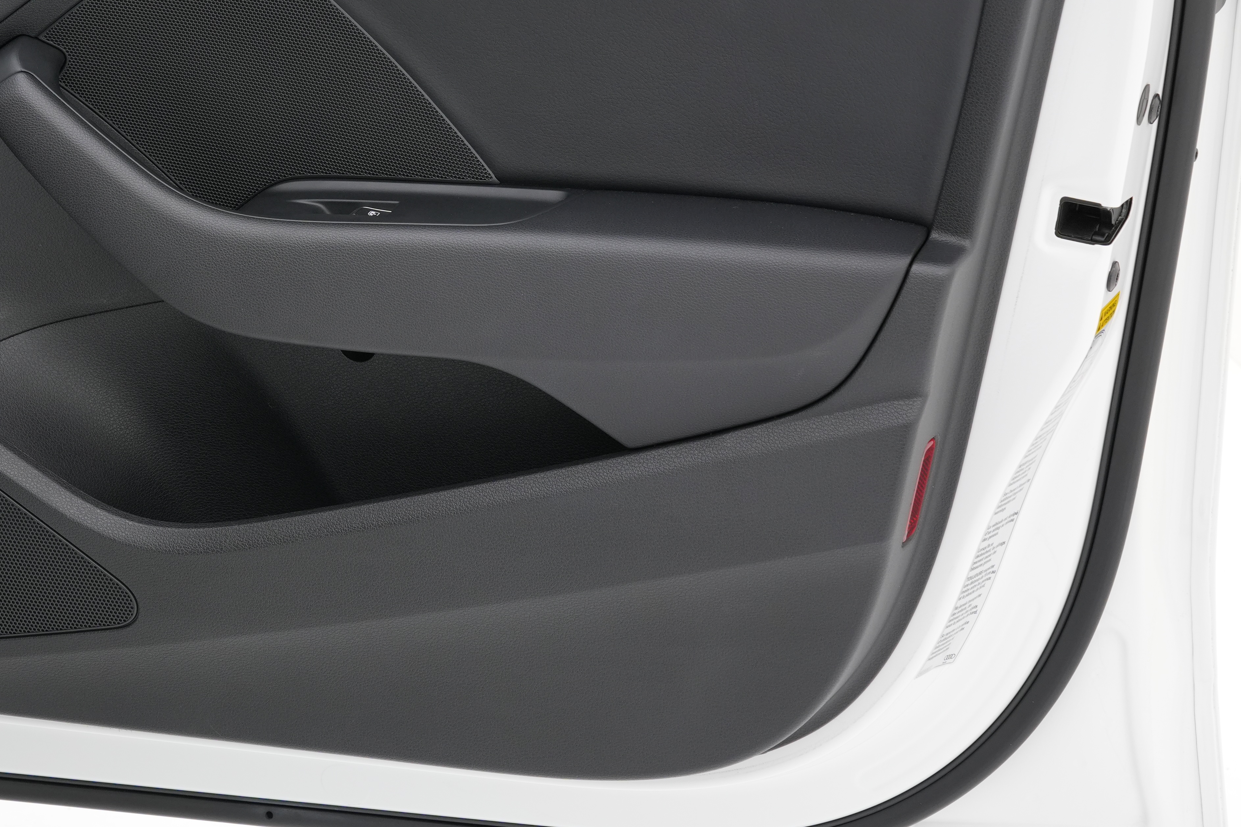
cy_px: 203
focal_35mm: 88
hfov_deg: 23.0
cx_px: 334
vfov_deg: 15.5
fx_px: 3022
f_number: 7.1
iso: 400
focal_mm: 35.6
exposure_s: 1/50
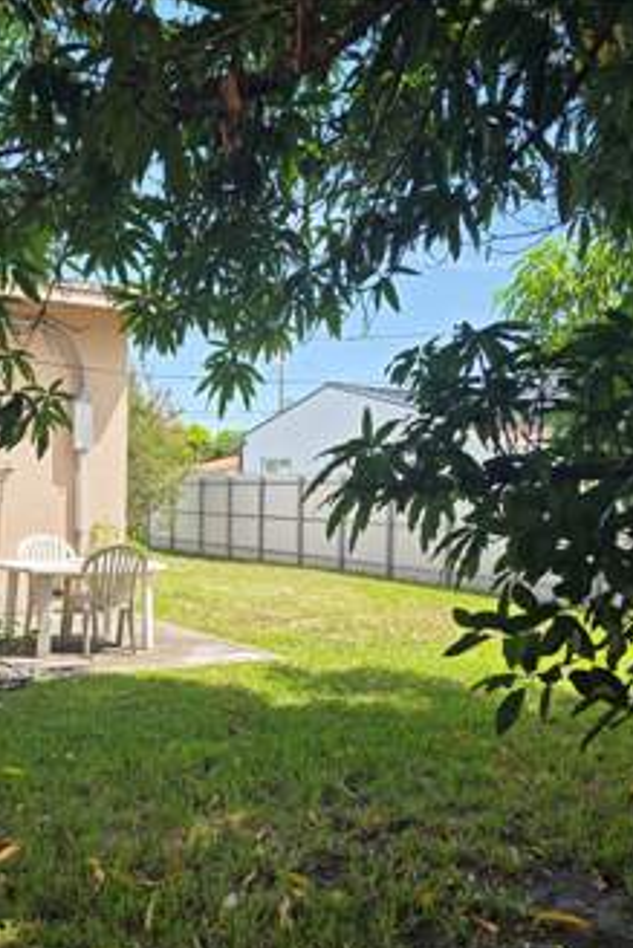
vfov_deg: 54.3
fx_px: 922
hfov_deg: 37.2
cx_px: 182
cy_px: 514
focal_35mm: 35
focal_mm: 6.3
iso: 80
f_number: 1.7
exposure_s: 1/2579
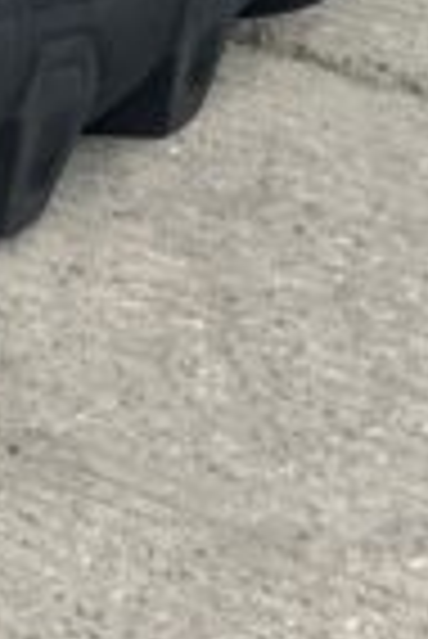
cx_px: -140
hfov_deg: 6.3
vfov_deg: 9.0
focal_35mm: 217
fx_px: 3860
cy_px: -608
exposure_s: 1/287
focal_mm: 3
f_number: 1.8
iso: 16
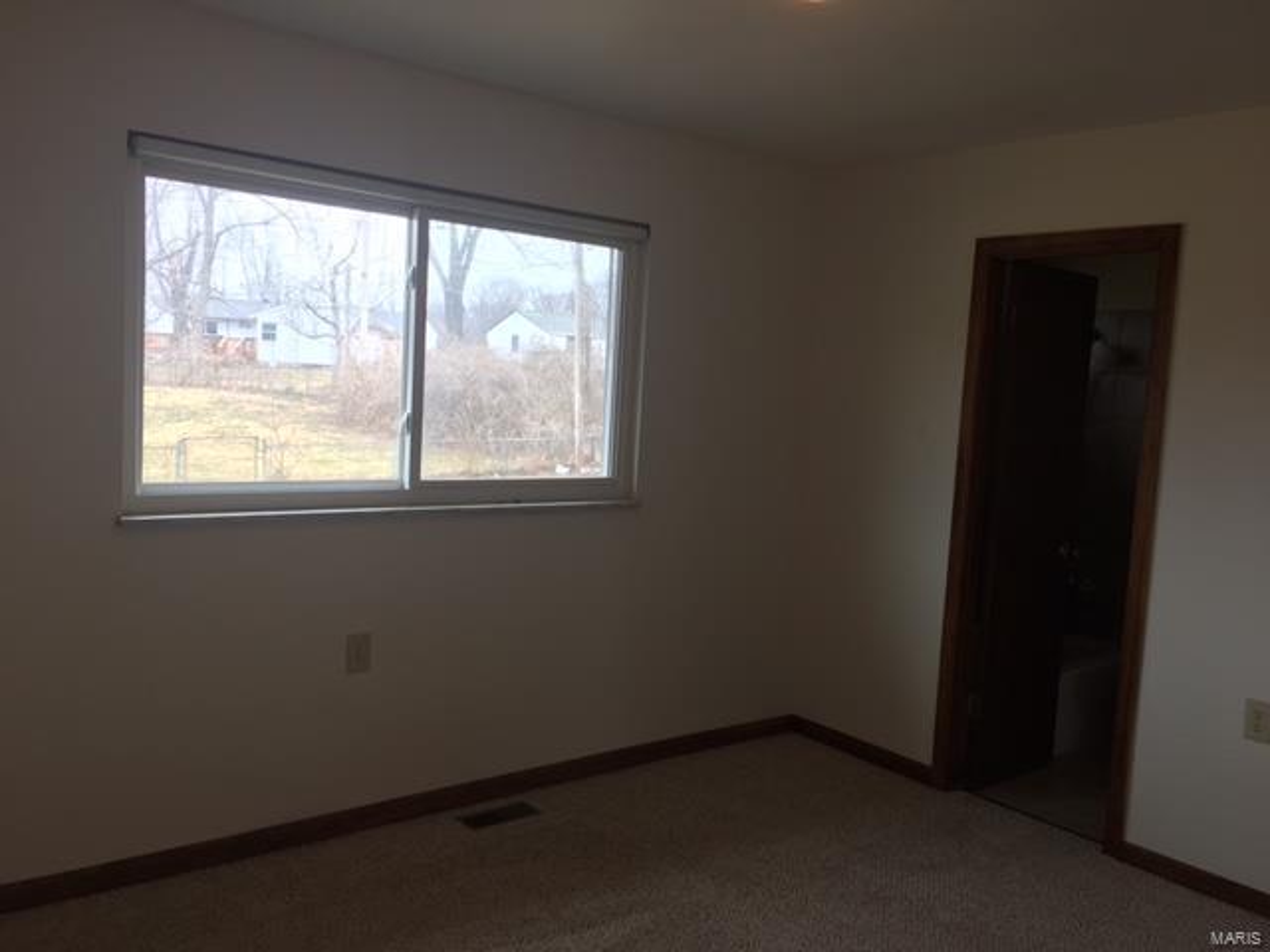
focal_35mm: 29
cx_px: 635
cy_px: 476
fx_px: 1064
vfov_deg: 48.2
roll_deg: -3.2
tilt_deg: -4.7
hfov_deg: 61.7
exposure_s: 1/60
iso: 32
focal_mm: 4.15
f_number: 2.2
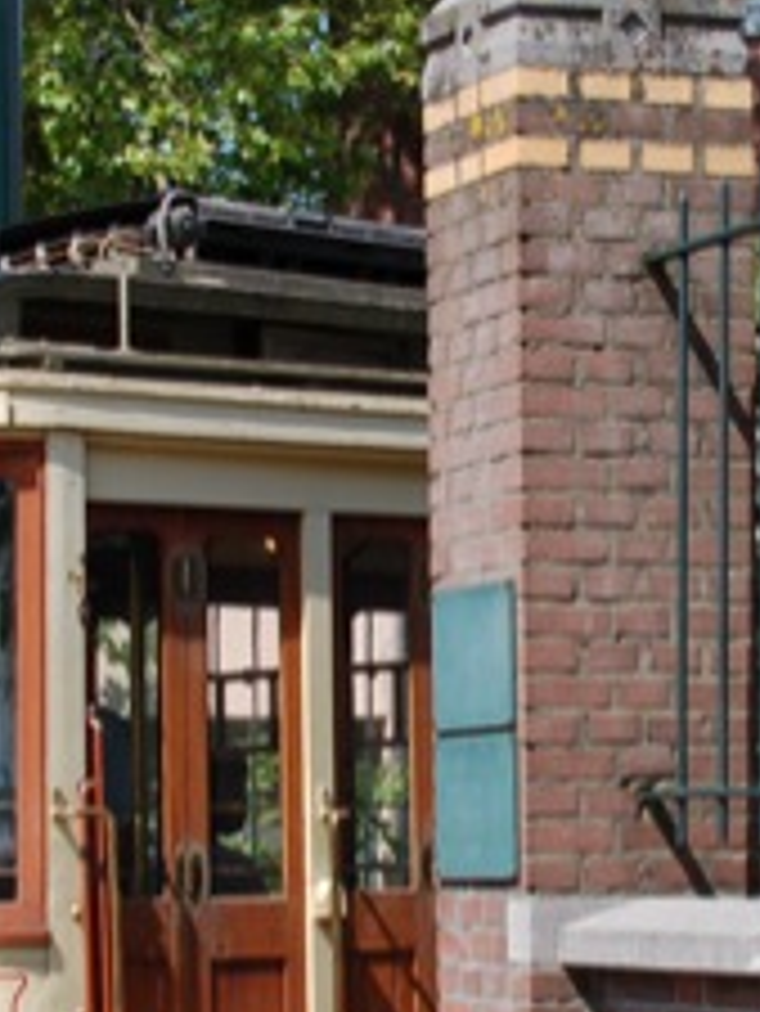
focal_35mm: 143
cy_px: 735
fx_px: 4193
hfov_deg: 10.4
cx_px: 481
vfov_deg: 13.7
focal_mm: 35
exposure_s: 1/400
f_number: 10
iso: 400
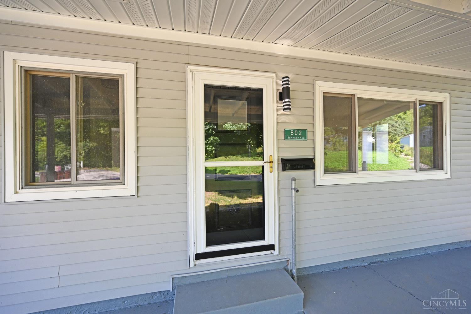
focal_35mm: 14
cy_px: 157
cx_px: 236
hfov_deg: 104.3
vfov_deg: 81.2
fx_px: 183
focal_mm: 14
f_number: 4
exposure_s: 1/250
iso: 280
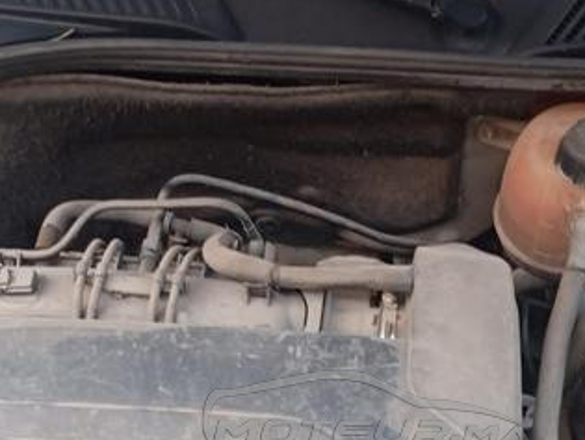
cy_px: 408
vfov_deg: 24.5
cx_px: 366
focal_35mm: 58
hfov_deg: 33.0
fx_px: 981
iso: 1185
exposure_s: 1/33.3
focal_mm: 4.22
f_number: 1.8
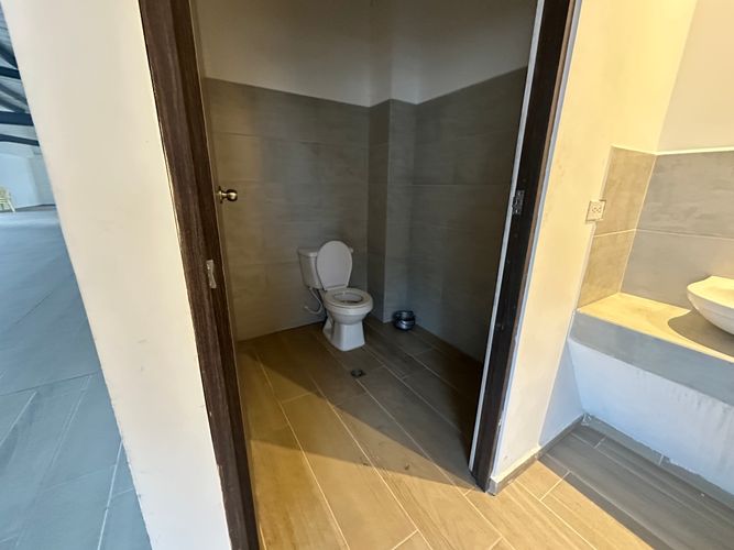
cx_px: 367
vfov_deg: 85.7
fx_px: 297
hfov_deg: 102.1
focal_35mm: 14
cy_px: 275
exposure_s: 1/40
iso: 1600
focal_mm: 2.22
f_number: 2.2
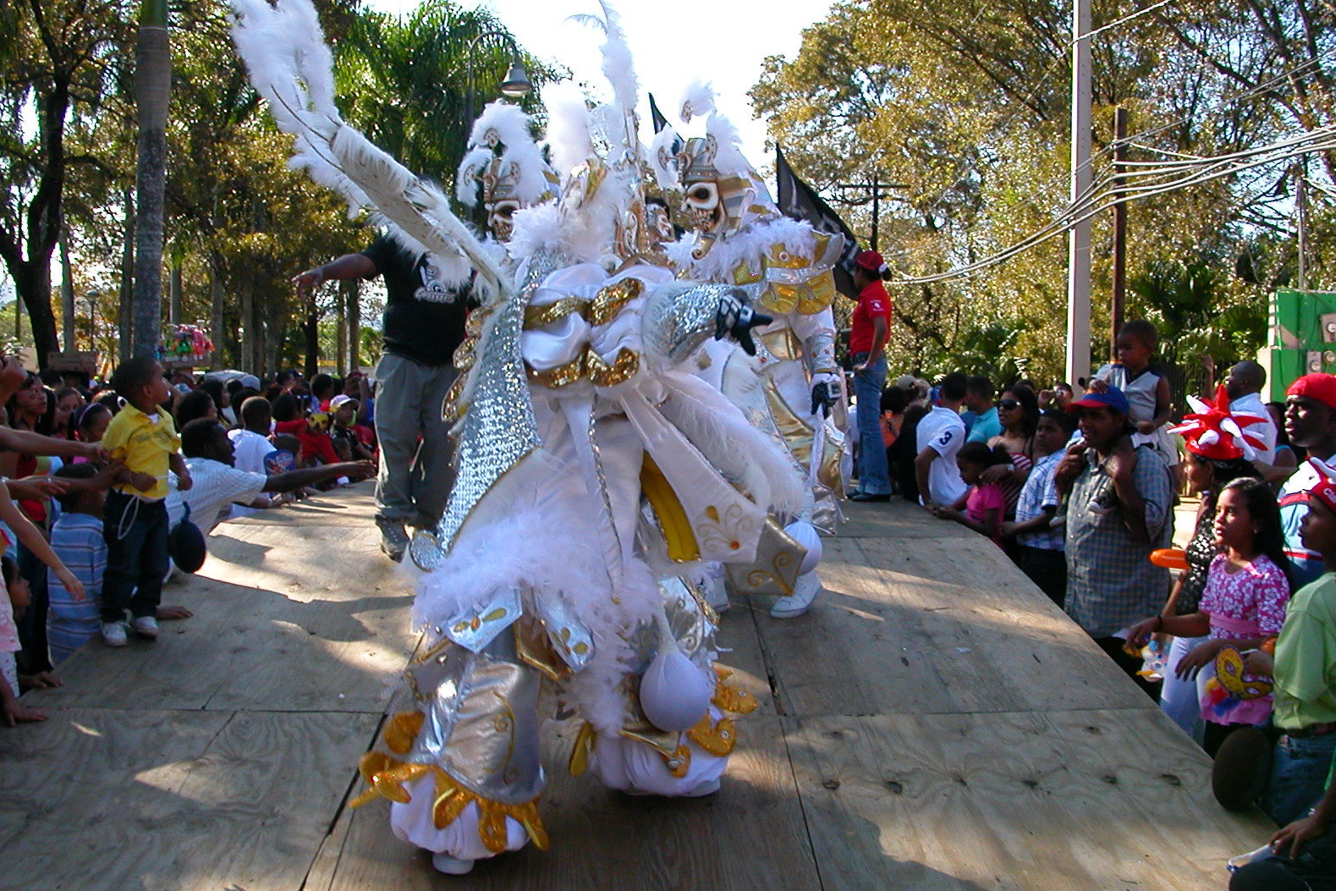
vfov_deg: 34.2
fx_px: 1447
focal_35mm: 39
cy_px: 458
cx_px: 672
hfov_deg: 49.5
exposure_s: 1/196
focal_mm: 5.6
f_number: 4.5
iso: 100
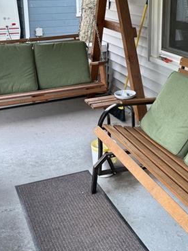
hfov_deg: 29.0
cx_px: 117
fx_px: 363
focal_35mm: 50
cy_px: 73
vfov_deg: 37.6
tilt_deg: -12.3
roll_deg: +0.1
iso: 80
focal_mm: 6.76
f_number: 1.78
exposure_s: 1/491
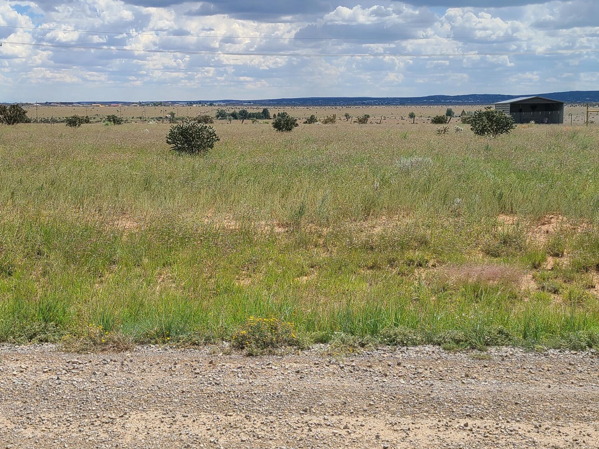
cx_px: 268
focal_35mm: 46
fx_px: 796
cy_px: 160
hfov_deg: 41.2
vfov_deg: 31.3
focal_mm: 5.4
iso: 40
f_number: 1.8
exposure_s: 1/2913
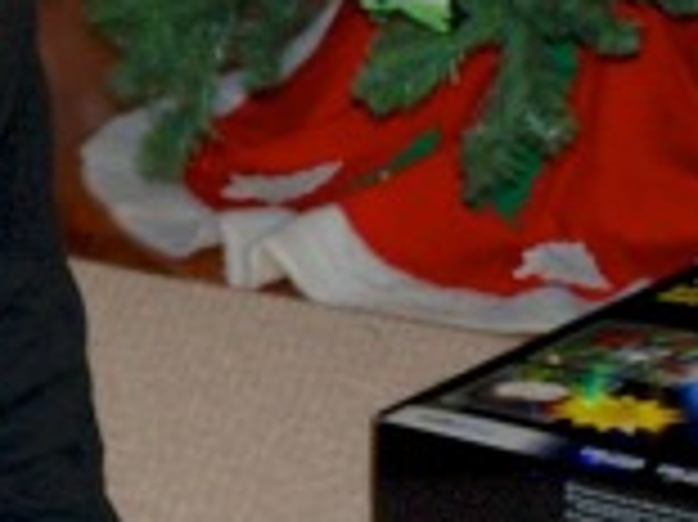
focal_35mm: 305
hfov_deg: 6.4
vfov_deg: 4.9
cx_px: -279
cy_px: 88
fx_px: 6145
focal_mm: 32
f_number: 4.2
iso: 200
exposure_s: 1/60
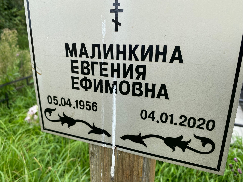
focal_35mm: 26
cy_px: 91
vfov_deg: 53.1
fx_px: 183
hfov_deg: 67.3
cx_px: 122
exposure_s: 1/778
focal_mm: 4.25
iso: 32
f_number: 1.8
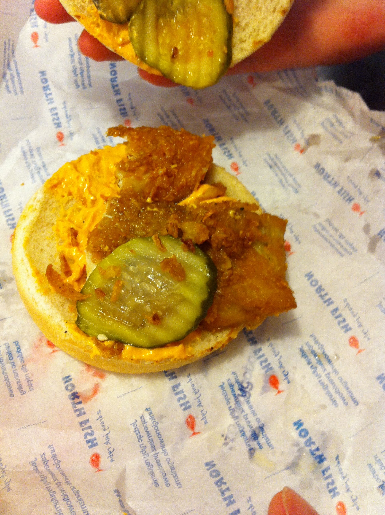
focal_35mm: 35
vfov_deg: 52.7
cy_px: 258
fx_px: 520
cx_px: 192
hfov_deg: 40.6
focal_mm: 3.85
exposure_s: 1/15
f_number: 2.8
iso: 125
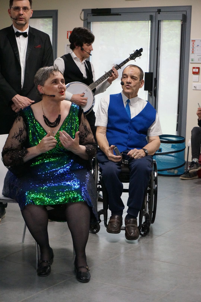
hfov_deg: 18.1
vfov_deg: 27.0
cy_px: 151
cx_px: 100
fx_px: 629
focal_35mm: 75
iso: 3200
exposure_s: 1/125
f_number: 5.6
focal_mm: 50
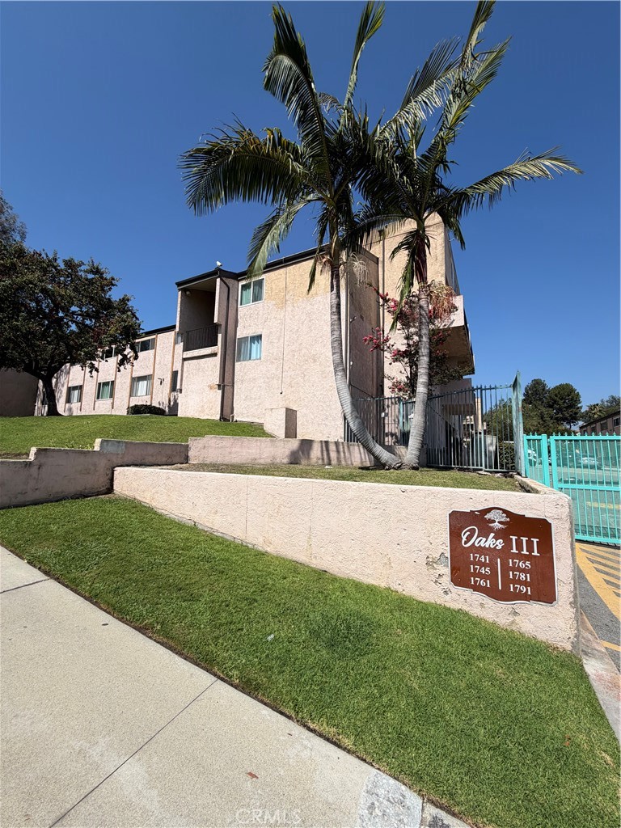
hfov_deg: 85.7
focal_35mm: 14
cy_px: 414
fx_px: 335
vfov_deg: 102.1
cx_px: 310
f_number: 2.2
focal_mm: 2.22
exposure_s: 1/1259
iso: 20
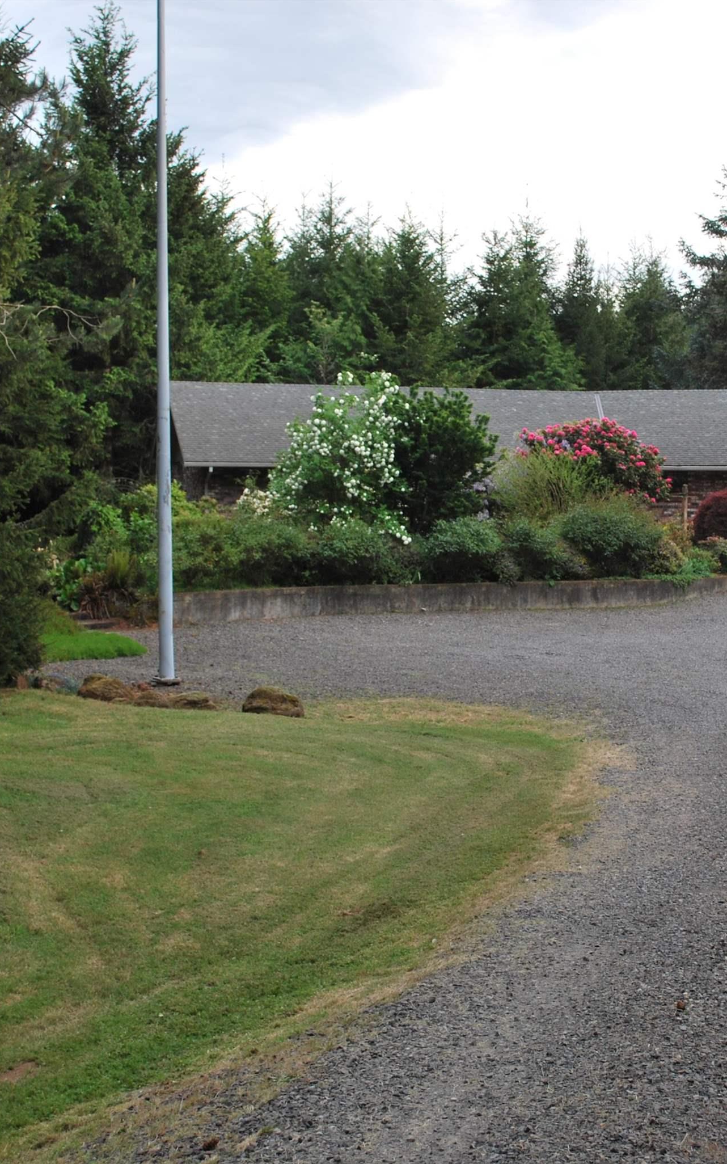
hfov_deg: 23.4
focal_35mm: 55
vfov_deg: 36.9
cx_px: 519
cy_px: 581
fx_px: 1744
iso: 140
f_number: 5.6
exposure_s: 1/125
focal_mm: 24
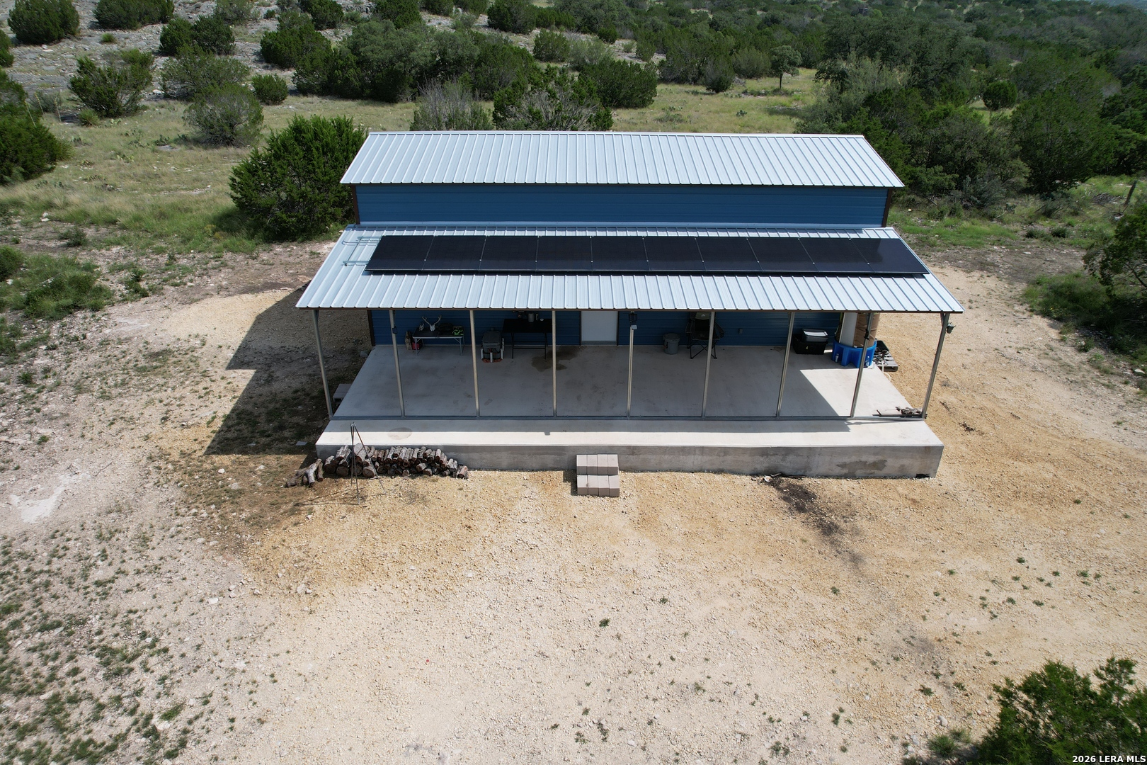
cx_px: 574
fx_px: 701
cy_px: 382
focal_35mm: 22
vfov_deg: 57.2
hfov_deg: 78.6
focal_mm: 8.38
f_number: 2.8
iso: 120
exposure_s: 1/3200
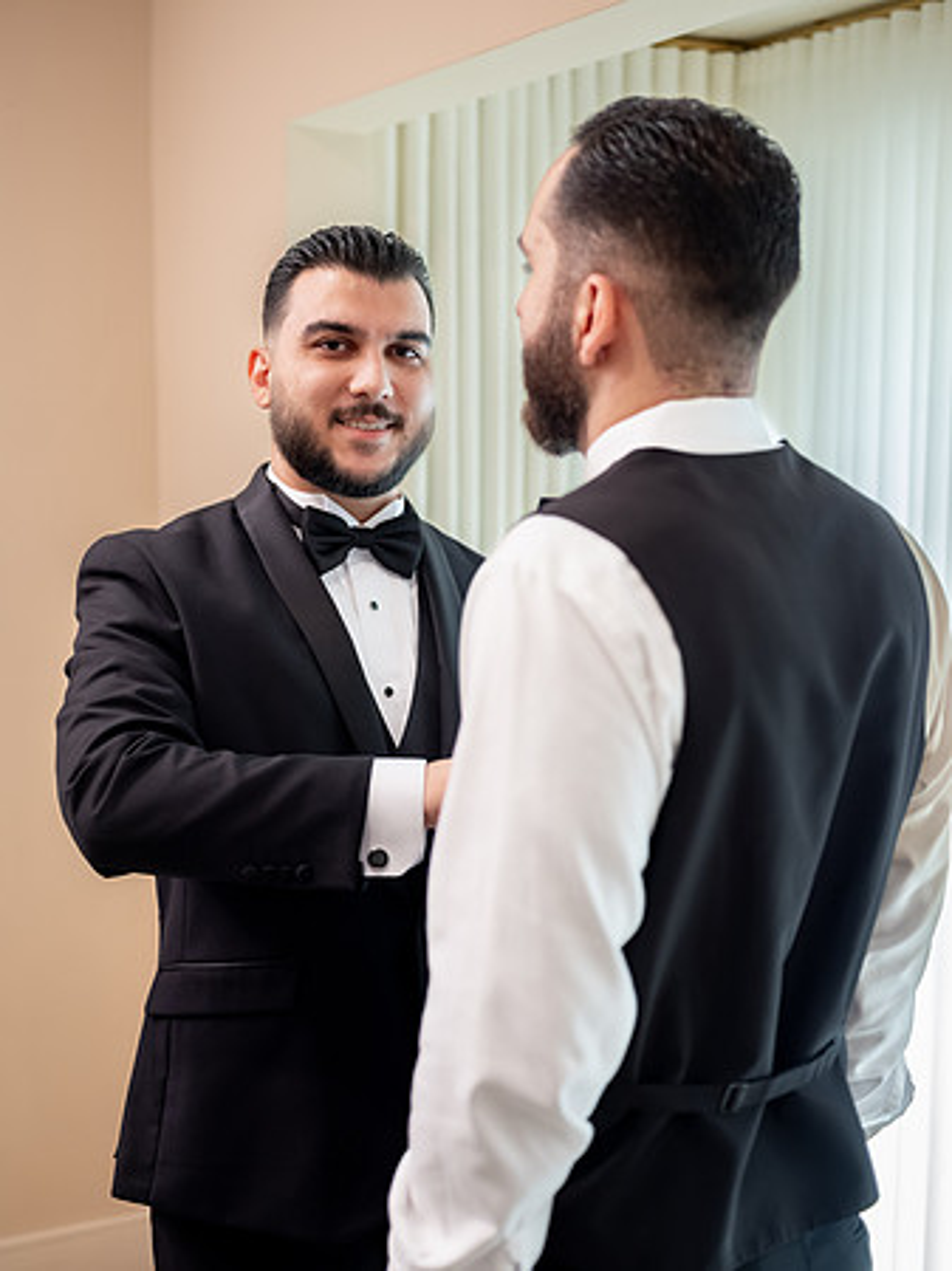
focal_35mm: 50
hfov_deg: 29.1
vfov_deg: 38.2
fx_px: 1835
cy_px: 636
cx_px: 476
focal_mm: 63
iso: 1600
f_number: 3.2
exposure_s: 1/100
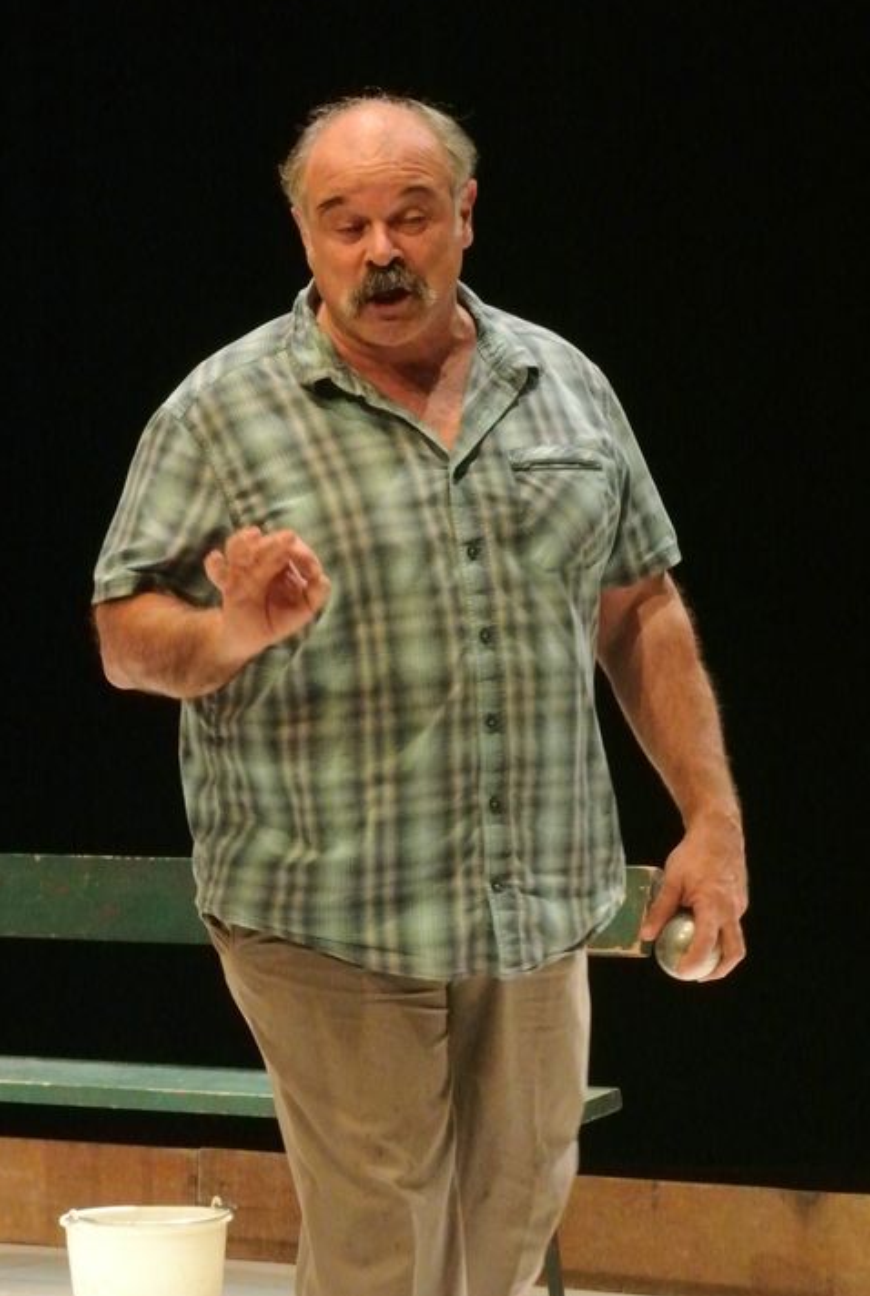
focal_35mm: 155
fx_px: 5591
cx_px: 412
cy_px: 683
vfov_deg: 13.2
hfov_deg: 8.9
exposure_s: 1/80
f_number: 14
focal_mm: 51.2
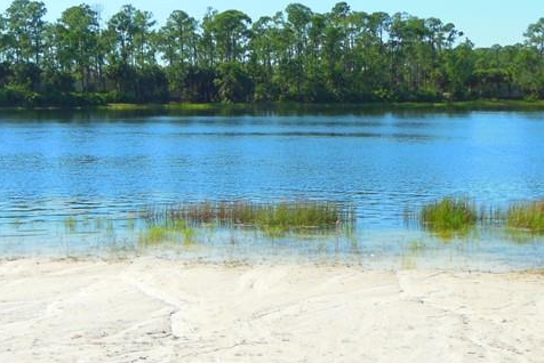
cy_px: 155
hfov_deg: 26.6
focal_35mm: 76
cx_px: 326
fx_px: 1149
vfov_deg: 18.0
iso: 125
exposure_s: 1/800
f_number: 3.9
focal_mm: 6
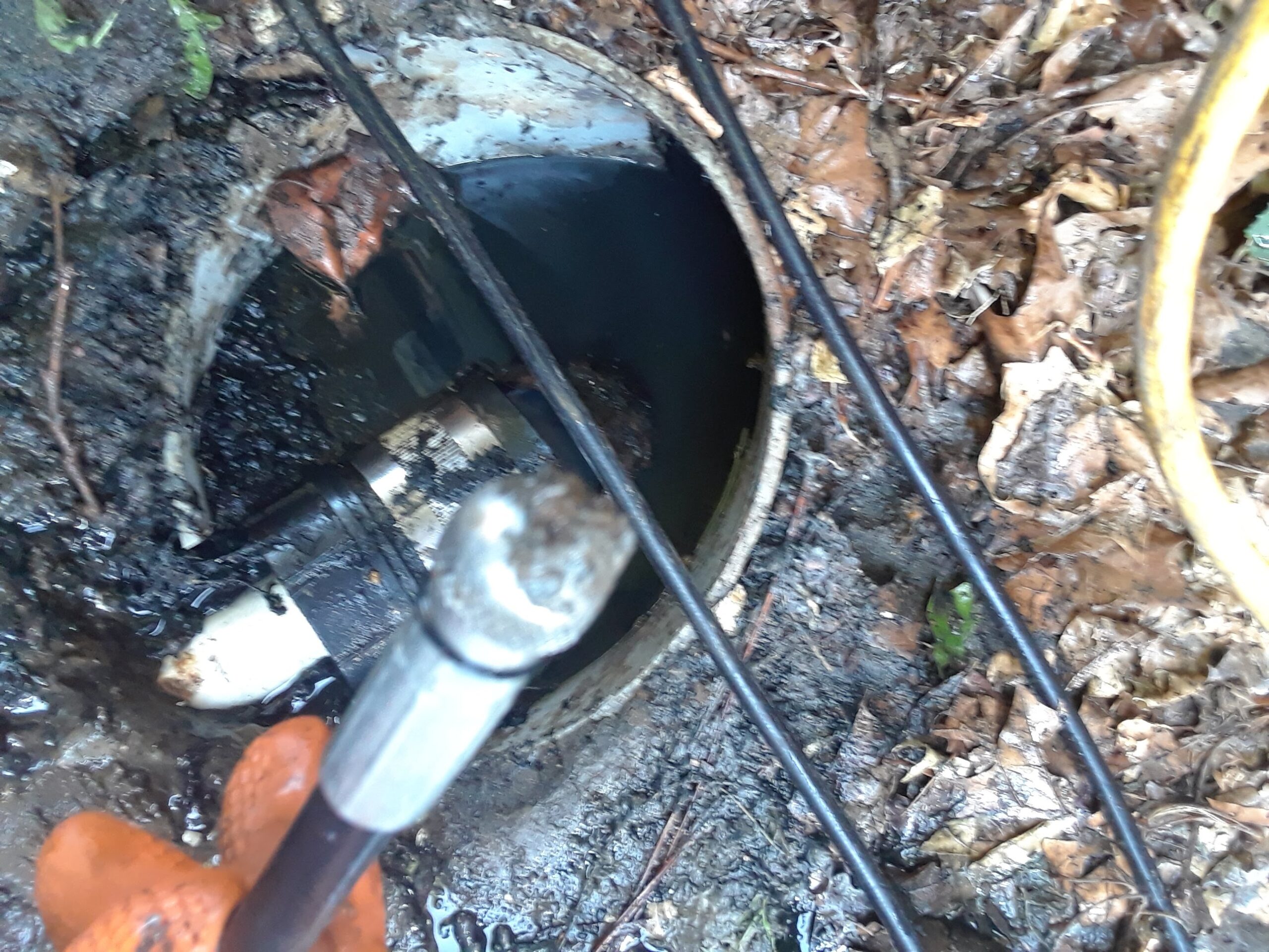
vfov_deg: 46.8
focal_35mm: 30
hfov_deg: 60.0
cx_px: 634
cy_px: 476
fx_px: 1100
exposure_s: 1/24
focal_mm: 2.47
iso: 160
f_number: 1.9
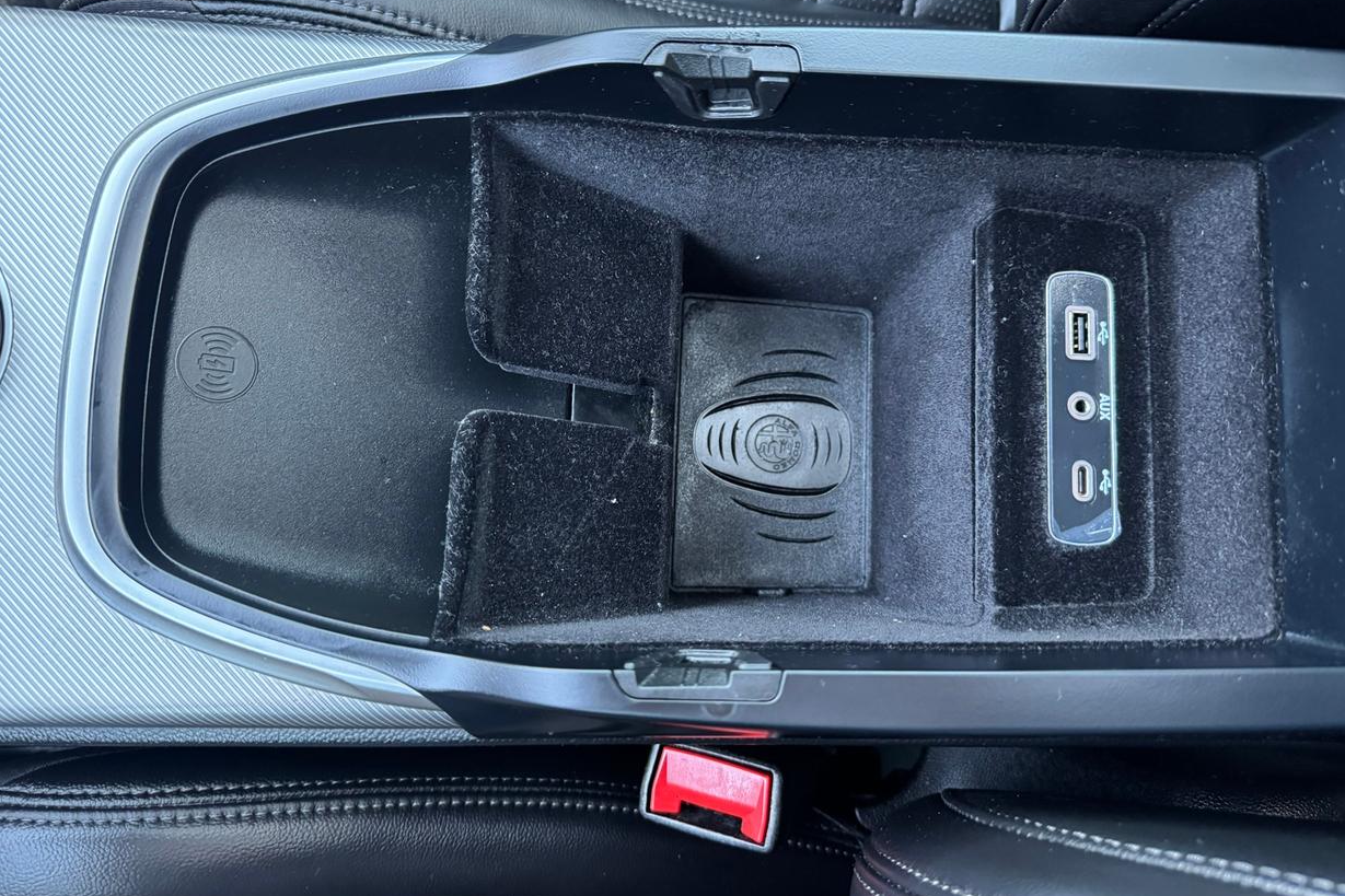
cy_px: 421
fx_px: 971
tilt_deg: -79.1
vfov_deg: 49.5
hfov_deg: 69.4
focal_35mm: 26
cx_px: 663
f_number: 1.78
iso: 640
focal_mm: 6.76
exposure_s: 1/60
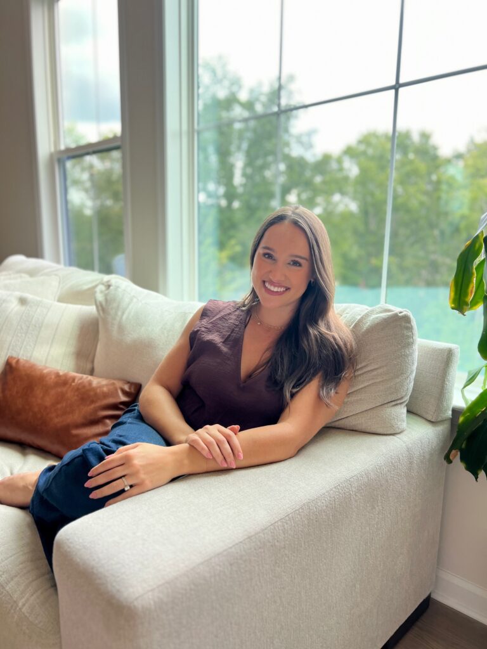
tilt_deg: -10.2
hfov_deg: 53.1
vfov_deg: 67.3
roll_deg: -0.1
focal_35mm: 26
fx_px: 488
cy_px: 324
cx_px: 244
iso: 40
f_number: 1.5
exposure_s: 1/154
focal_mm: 5.7
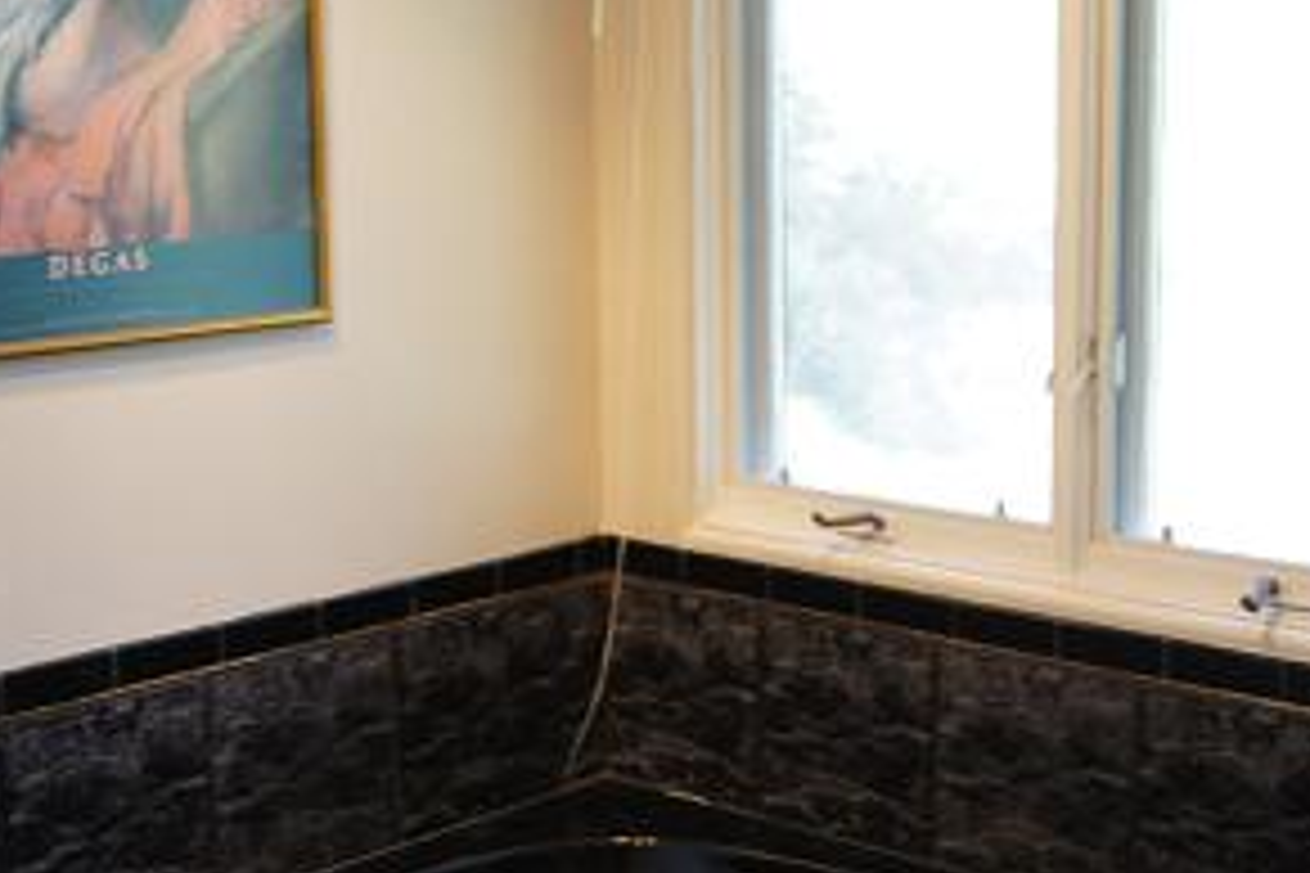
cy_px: 511
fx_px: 2329
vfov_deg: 21.2
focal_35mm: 64
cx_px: 804
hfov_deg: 31.3
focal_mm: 18
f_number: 3.5
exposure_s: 1/30
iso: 200
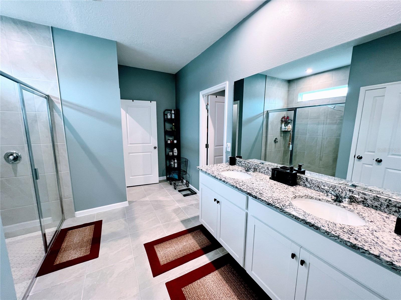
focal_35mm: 13
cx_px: 200
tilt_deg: -9.3
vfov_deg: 89.9
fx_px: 151
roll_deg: +0.0
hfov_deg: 106.2
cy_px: 150
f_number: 1.8
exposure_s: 1/60
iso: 200
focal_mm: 1.57
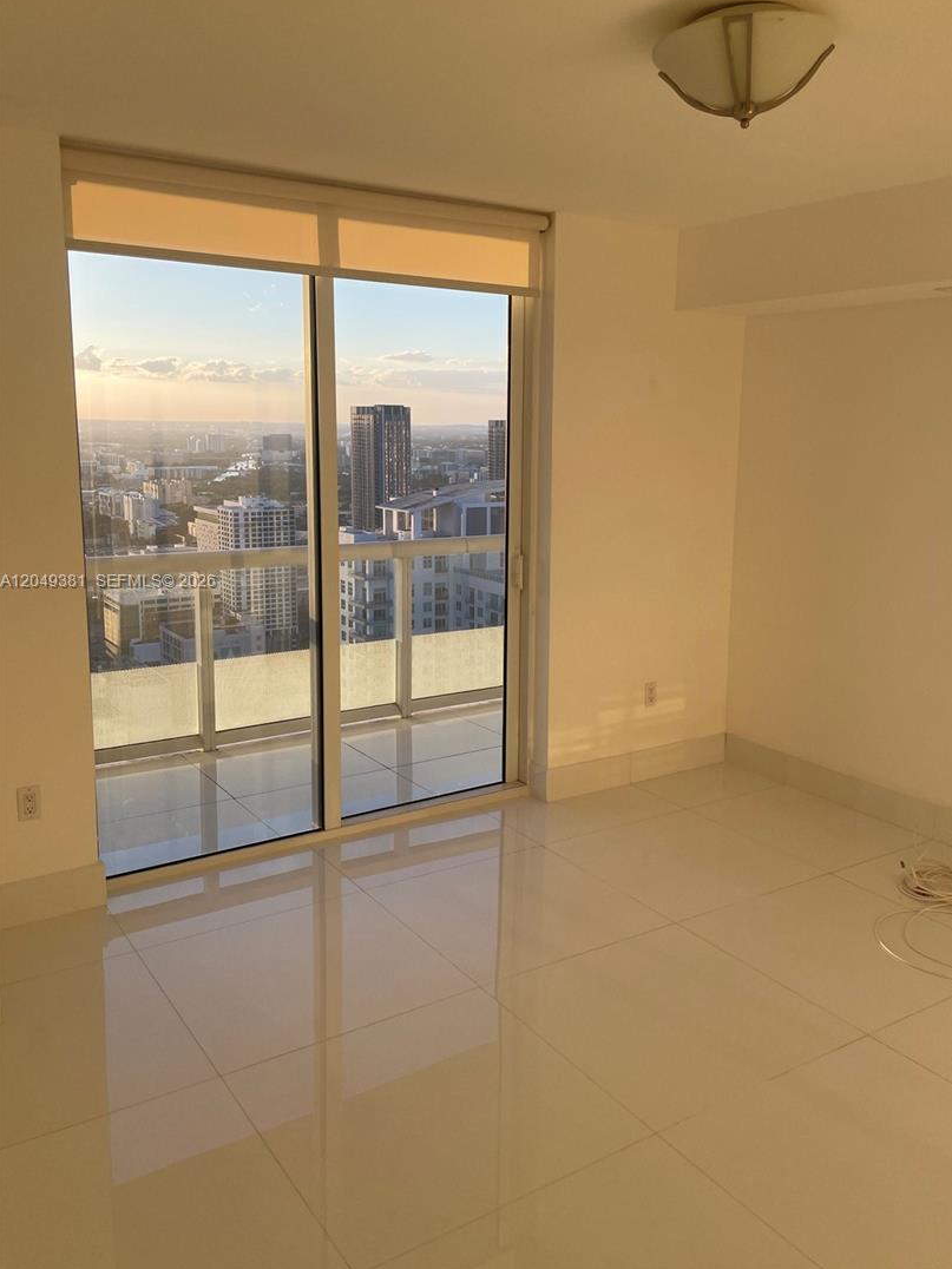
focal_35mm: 29
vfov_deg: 61.6
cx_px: 528
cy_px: 583
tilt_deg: -7.3
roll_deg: -0.7
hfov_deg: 48.1
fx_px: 1063
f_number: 1.6
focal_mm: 4.2
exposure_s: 1/520
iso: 32
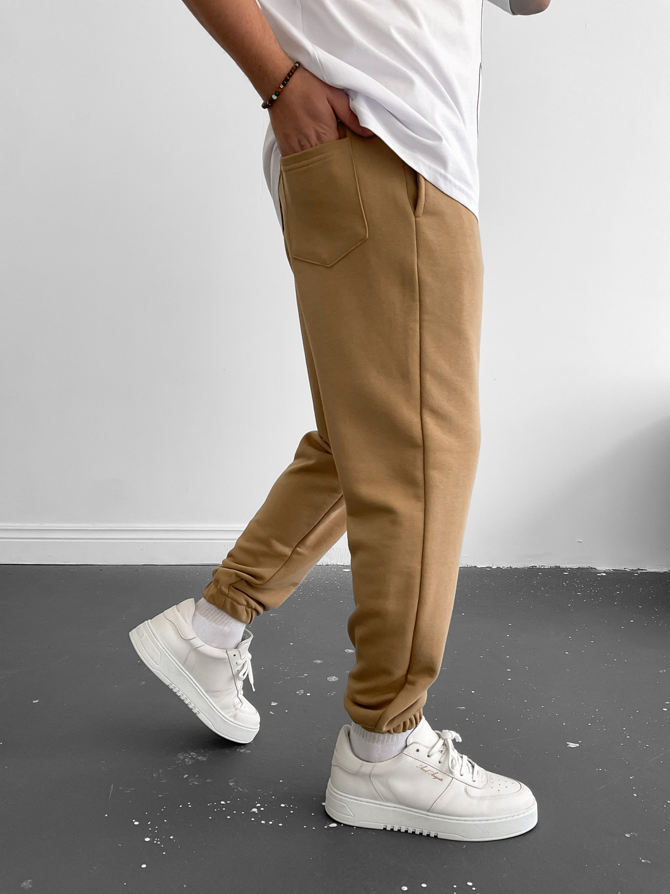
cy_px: 447
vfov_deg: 61.7
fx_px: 748
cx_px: 335
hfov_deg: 48.2
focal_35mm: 29
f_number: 1.8
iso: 50
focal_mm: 3
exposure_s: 1/120
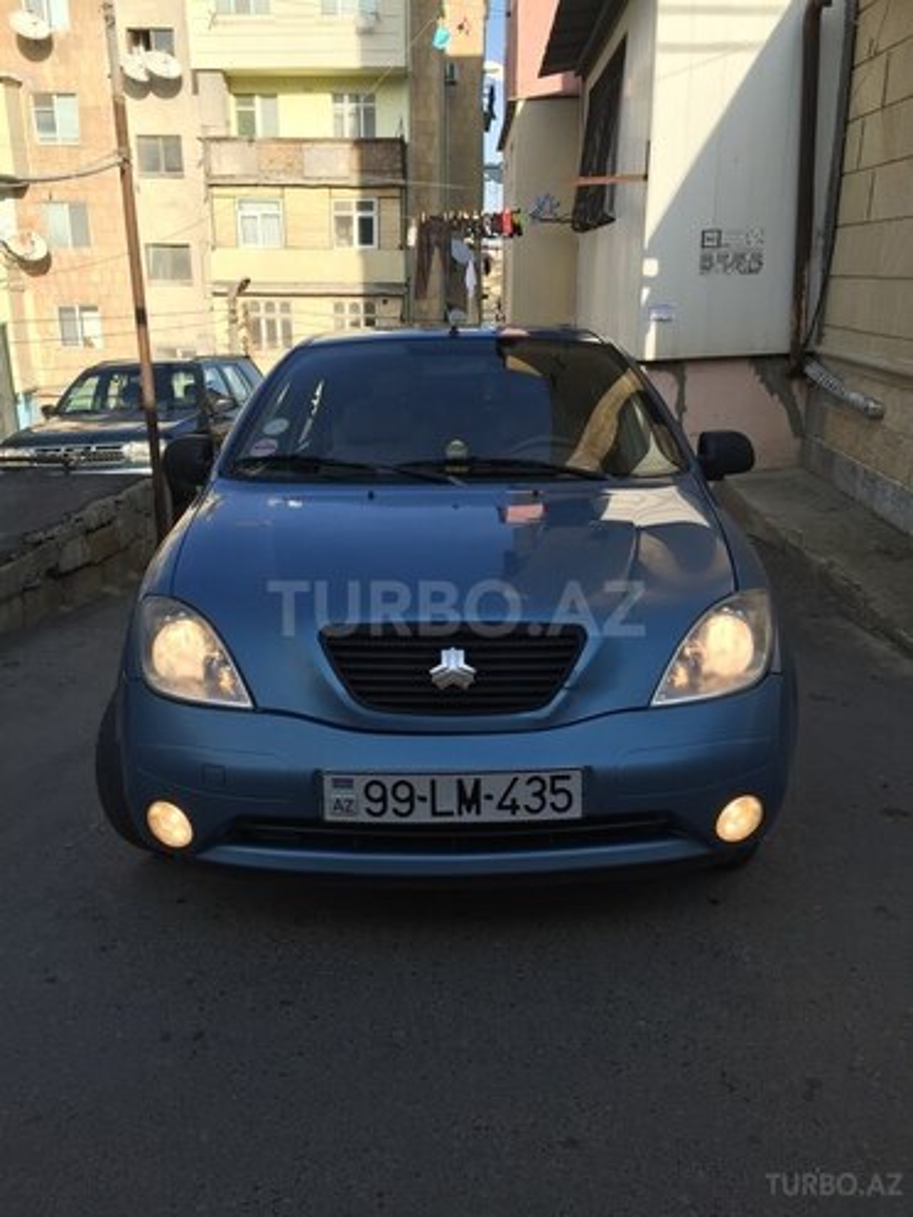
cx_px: 456
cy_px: 608
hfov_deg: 48.2
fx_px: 1020
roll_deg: +0.2
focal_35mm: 29
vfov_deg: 61.7
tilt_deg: -17.8
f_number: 2.2
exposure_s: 1/1068
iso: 32
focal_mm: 4.15
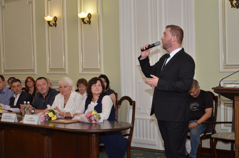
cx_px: 120
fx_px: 497
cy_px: 79
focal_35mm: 75
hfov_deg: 27.0
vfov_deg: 18.1
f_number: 5
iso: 800
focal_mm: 50
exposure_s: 1/250
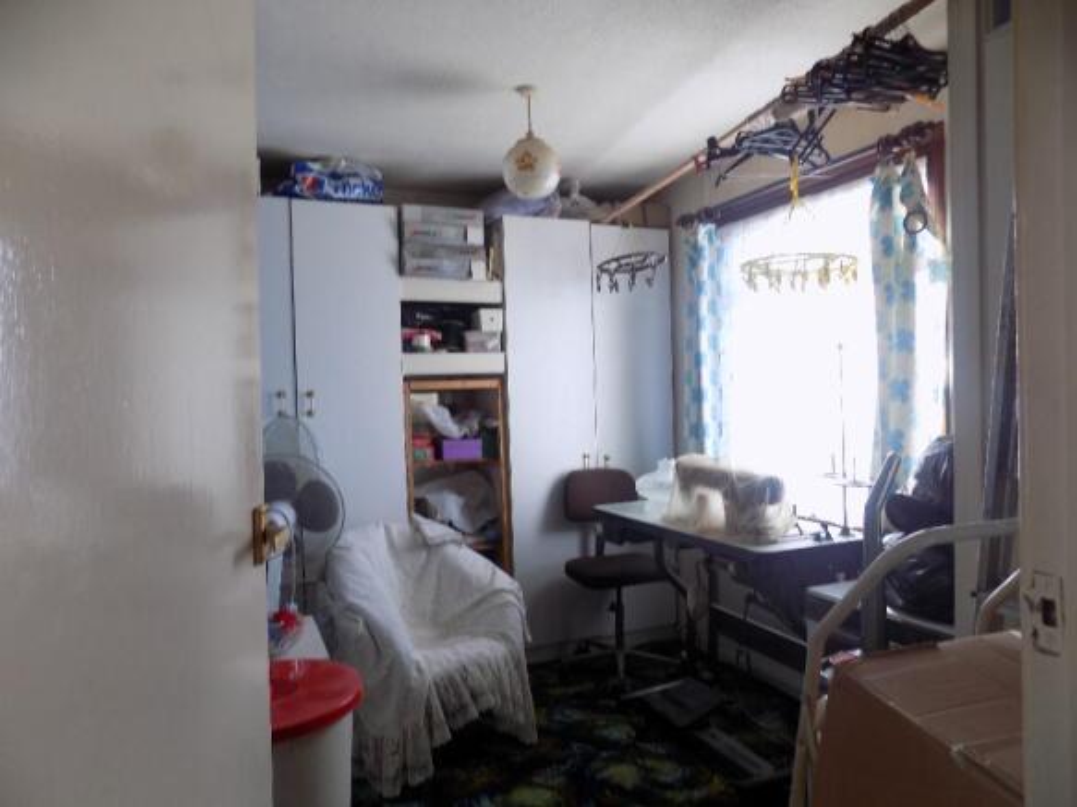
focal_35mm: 23
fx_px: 715
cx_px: 538
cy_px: 404
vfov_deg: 58.9
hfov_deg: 73.9
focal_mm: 4
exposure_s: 1/40
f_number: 3.1
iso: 80
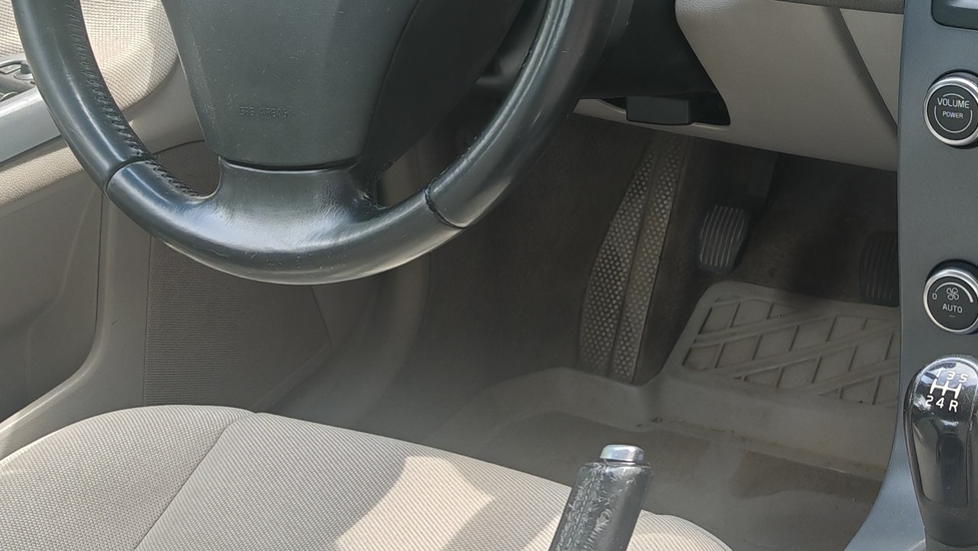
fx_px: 1712
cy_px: 43
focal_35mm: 66
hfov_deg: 31.4
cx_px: 708
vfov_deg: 18.0
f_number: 2
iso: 64
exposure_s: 1/320
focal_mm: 6.83
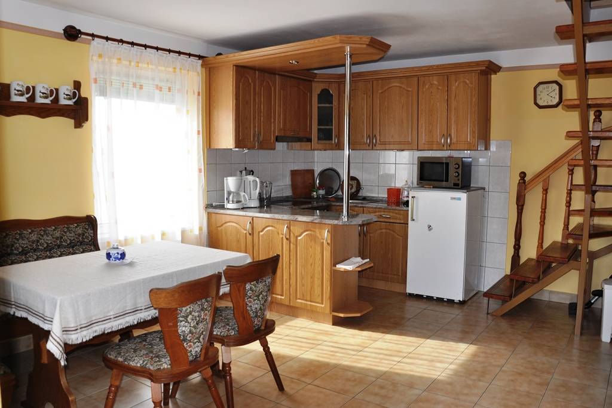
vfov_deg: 47.9
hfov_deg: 67.4
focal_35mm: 27
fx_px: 459
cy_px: 204
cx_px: 306
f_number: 6.3
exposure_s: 1/100
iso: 200
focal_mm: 18
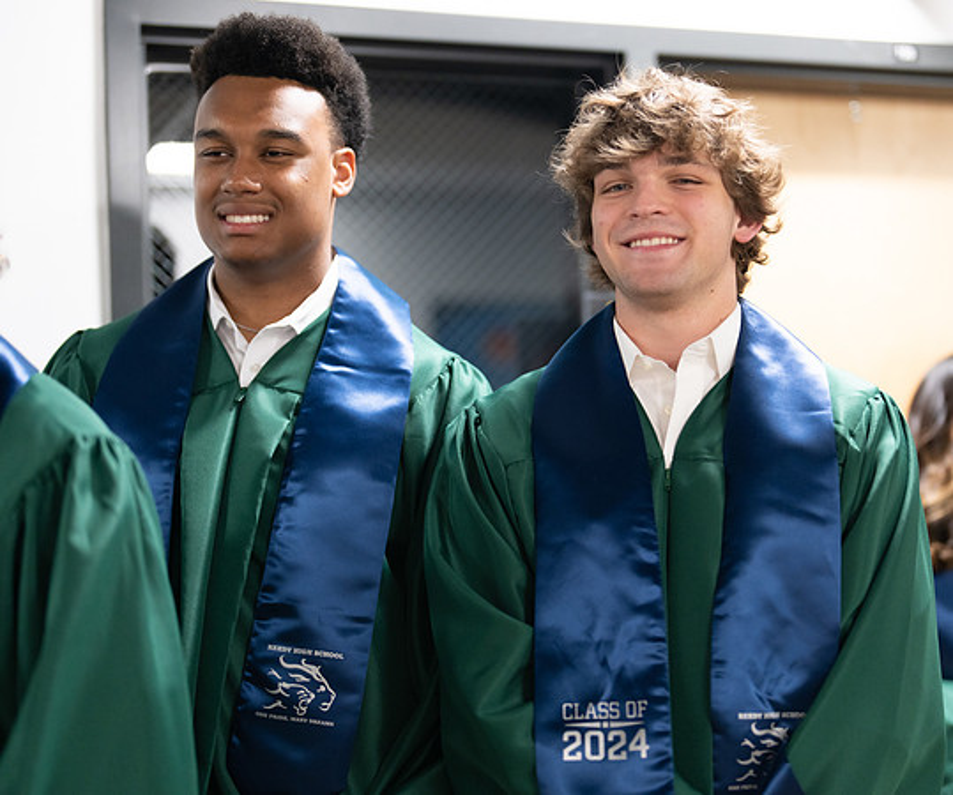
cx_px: 597
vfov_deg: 24.8
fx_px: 1806
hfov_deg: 29.4
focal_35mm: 63
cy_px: 397
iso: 640
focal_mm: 50
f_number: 1.2
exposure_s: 1/320
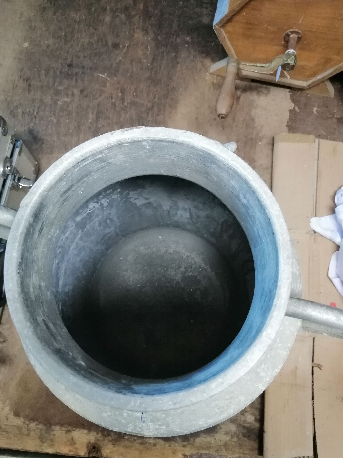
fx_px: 357
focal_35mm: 27
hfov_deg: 51.3
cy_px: 232
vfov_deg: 65.3
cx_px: 168
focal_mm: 3.96
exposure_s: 1/100
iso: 400
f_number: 1.8
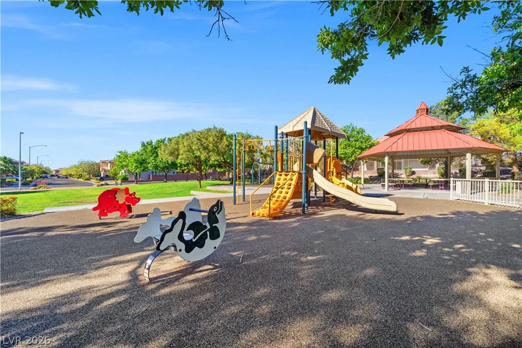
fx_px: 218
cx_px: 261
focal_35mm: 15
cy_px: 174
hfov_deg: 100.4
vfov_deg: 77.3
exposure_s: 1/320
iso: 200
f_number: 9
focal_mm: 15
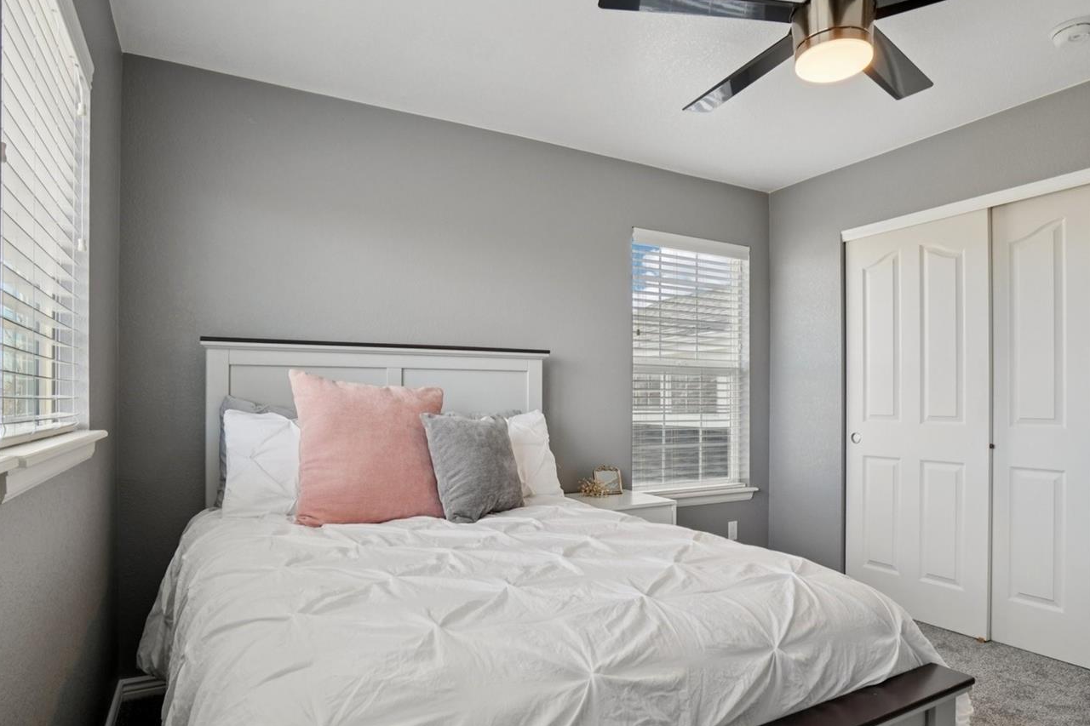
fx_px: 624
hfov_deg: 82.2
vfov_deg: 60.2
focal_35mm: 21
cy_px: 406
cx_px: 564
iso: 400
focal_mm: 11
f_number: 8
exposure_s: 1/80
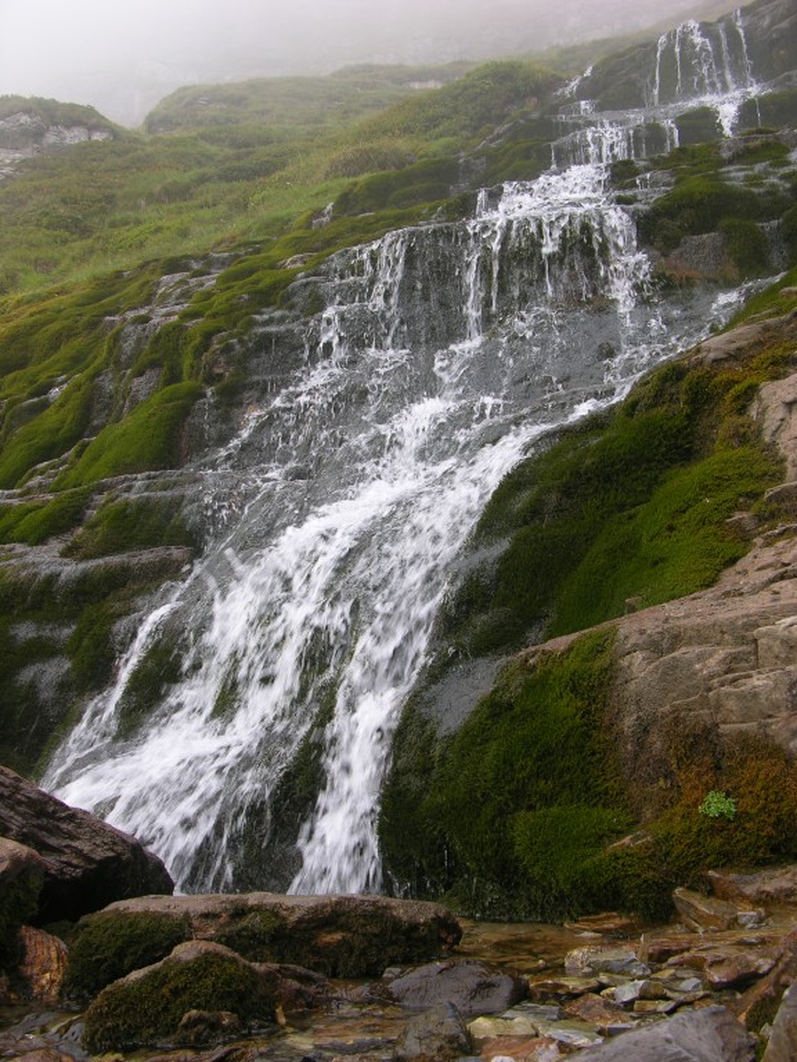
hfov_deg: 40.7
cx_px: 398
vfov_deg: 52.6
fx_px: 1074
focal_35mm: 35
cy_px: 531
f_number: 4
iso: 50
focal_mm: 8.9
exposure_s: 1/79.7
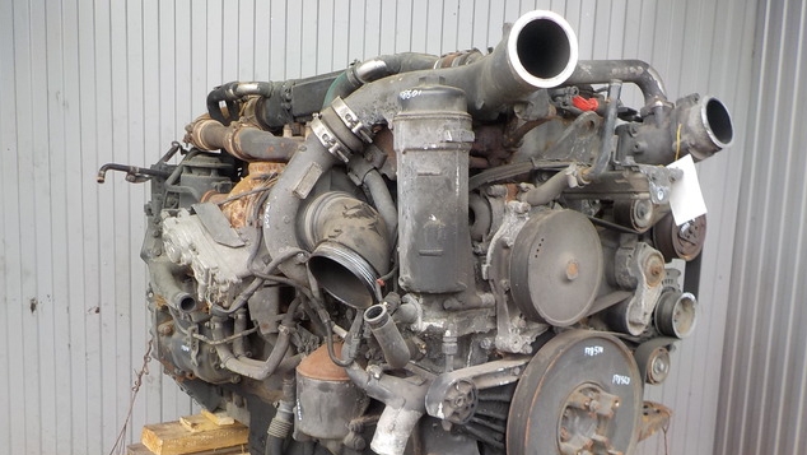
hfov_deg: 59.5
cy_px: 305
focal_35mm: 33
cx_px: 405
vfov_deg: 35.3
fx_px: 706
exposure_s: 1/30
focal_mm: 4.1
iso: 140
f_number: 3.3
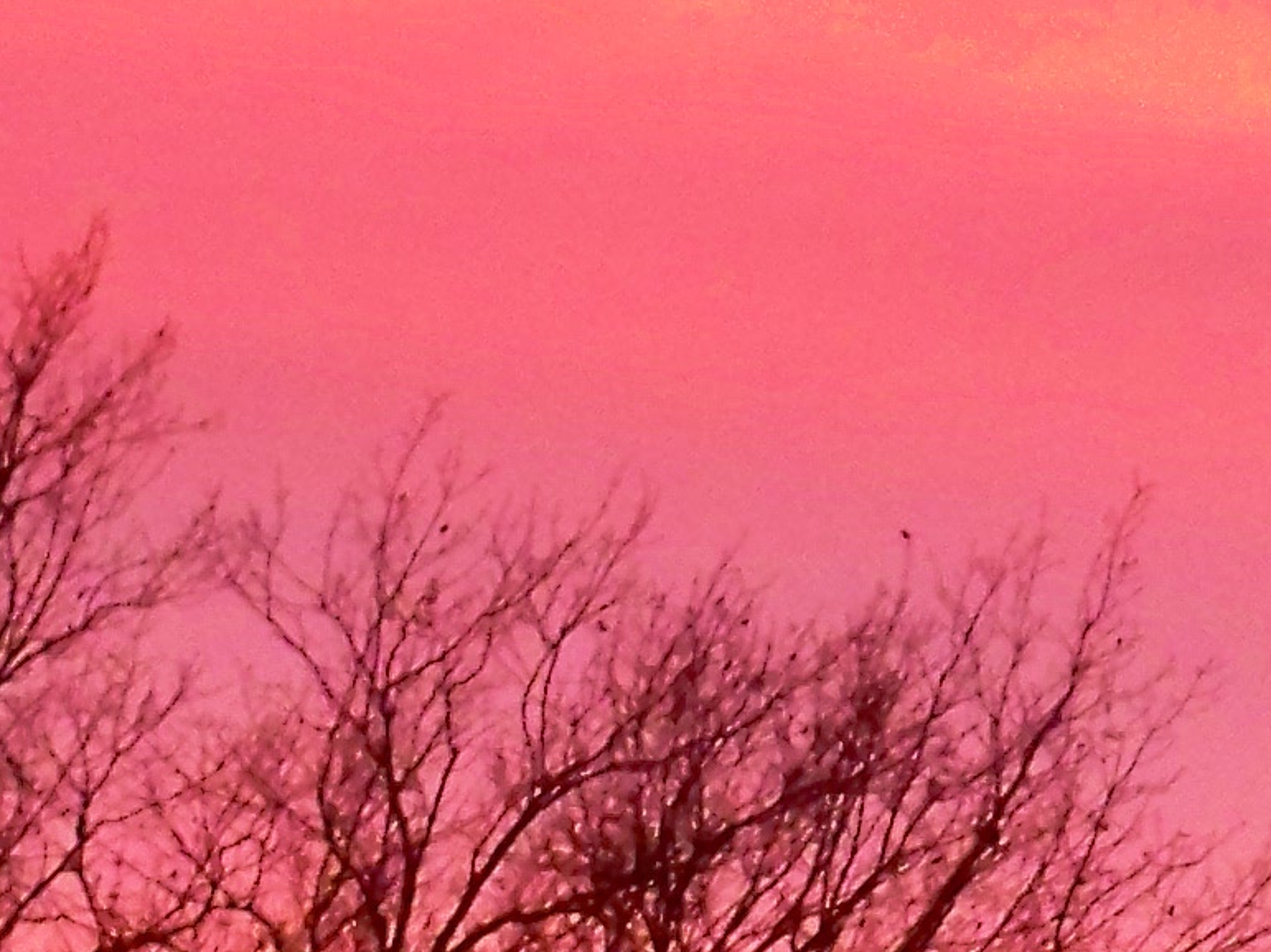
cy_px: 1581
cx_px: 2138
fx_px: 21550
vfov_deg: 2.5
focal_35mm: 587
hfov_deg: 3.4
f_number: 3.2
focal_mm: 21.1
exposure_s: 1/50
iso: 500
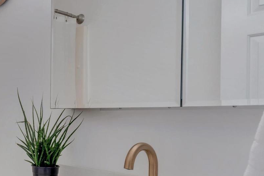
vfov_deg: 27.8
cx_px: -67
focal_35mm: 48
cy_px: 125
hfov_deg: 32.5
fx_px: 351
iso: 200
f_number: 9
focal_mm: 12.5
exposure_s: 1/13
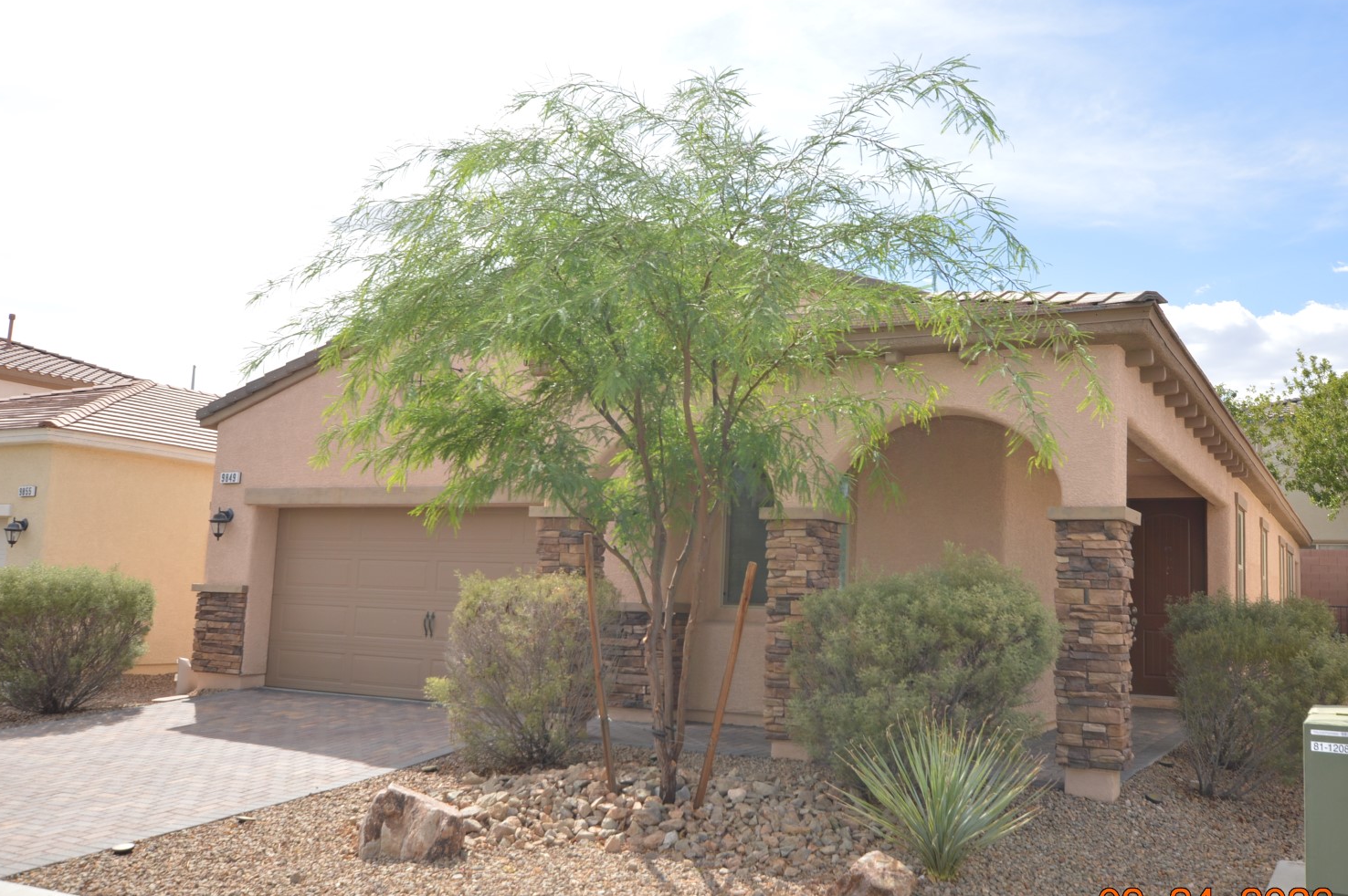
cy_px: 484
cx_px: 731
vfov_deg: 39.9
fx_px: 1235
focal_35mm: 33
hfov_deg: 57.2
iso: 100
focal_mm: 20
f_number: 8
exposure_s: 1/200
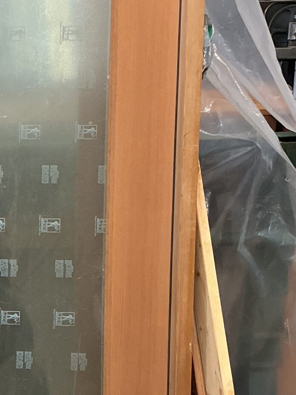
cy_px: 251
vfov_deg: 24.3
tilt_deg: -18.1
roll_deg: +0.4
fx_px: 912
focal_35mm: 80
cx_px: -57
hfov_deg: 17.6
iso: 80
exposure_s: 1/60
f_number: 1.8
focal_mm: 3
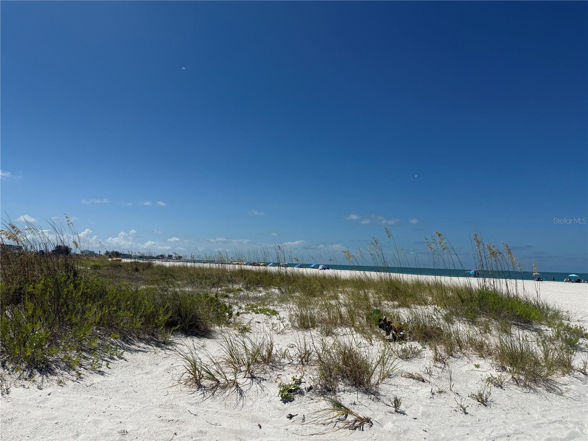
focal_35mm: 24
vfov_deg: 56.8
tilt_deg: +6.5
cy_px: 220
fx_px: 408
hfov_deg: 71.6
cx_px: 294
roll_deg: -2.4
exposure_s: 1/14286
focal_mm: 6.76
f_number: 1.78
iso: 80
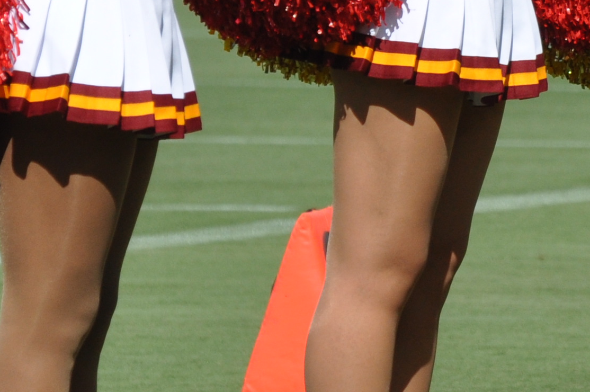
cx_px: 649
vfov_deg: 1.1
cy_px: 1
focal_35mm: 1212
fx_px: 19840
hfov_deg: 1.7
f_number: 8
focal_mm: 210
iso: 400
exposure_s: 1/2000
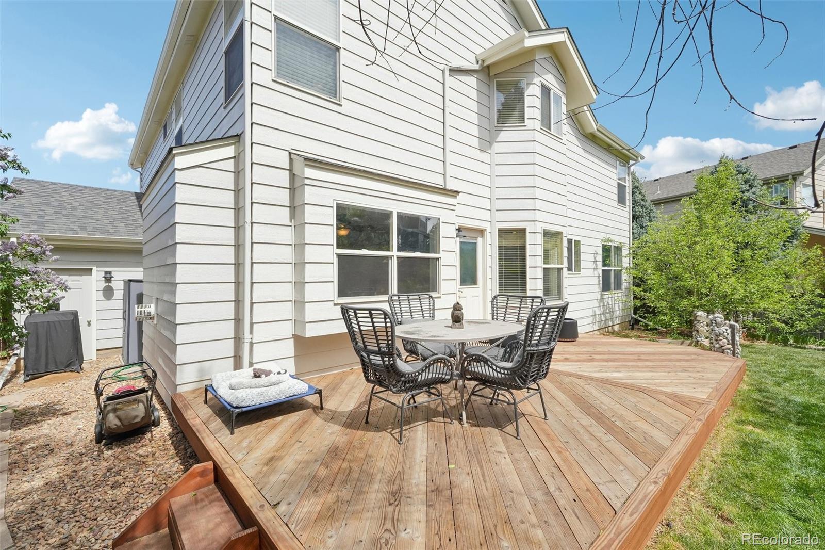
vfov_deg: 75.1
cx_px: 412
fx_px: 357
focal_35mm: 16
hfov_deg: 98.2
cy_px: 275
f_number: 8
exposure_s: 1/800
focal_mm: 10.4
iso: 800
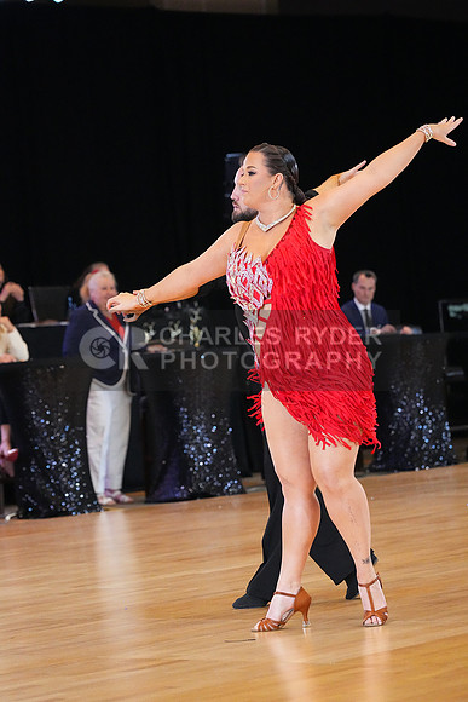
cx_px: 234
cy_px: 351
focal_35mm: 129
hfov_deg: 10.6
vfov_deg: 15.9
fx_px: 2514
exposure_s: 1/400
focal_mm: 129
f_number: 5
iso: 12800
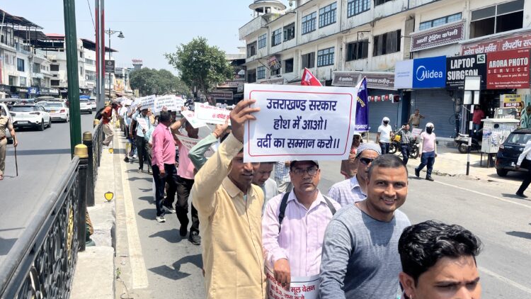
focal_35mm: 29
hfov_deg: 66.1
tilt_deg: -7.5
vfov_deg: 40.2
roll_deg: -0.6
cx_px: 261
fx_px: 408
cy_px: 147
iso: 50
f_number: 1.6
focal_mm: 5.1
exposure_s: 1/2688
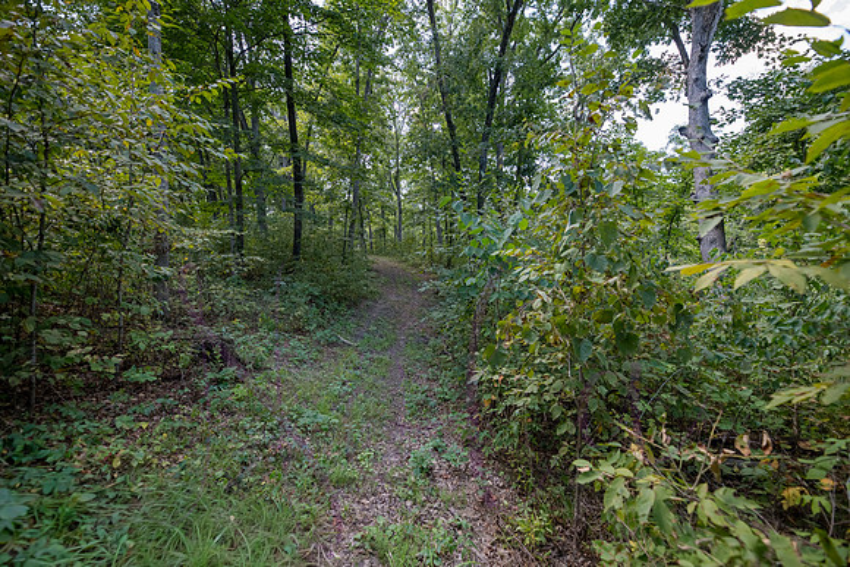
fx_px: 338
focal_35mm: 14
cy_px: 289
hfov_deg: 102.9
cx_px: 433
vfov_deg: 79.9
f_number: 3.2
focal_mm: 14
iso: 320
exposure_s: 1/200
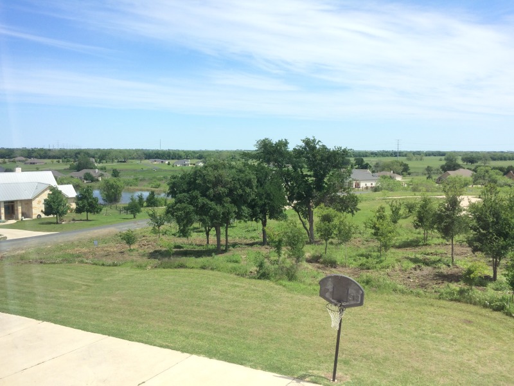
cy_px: 193
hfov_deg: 61.7
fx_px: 431
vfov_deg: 48.2
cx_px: 257
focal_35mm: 29
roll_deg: +0.4
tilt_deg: -6.9
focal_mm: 4.15
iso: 32
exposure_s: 1/912
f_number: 2.2
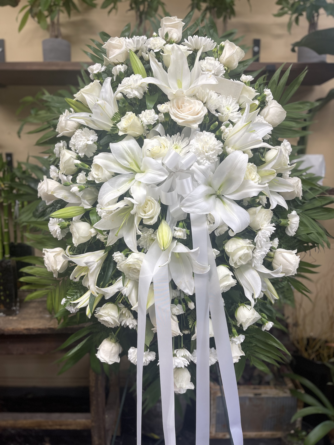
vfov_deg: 67.3
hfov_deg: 53.1
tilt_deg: -8.3
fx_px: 334
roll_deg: -0.3
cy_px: 222
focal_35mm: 26
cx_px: 167
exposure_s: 1/120
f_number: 1.6
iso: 80
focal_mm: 5.1
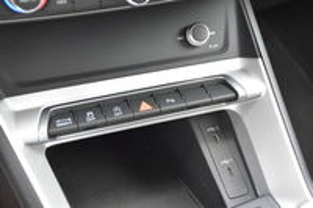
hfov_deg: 35.1
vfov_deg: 23.7
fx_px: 495
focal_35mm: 57
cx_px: 156
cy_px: 104
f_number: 4.2
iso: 2000
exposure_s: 1/60
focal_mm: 38
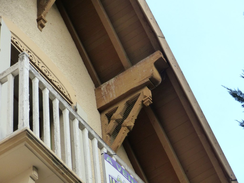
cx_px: 122
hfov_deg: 15.4
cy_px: 92
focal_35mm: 128
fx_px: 902
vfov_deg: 11.6
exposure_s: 1/200
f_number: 2.8
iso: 200
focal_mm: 20.9
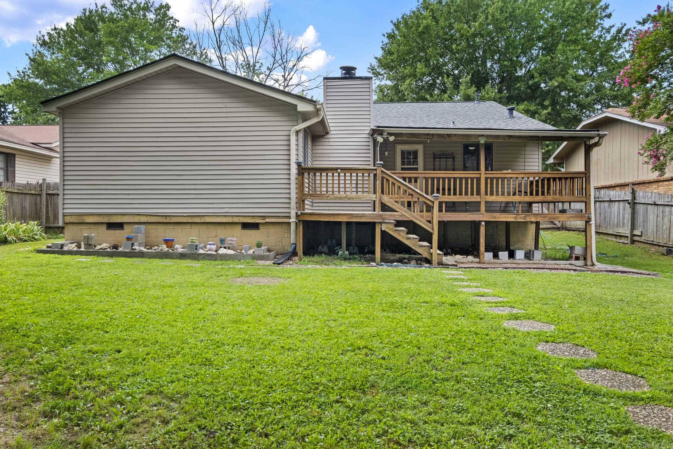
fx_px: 467
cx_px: 336
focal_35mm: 25
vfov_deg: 51.3
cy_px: 224
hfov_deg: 71.5
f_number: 8
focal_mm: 16.6
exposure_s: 1/40
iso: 400
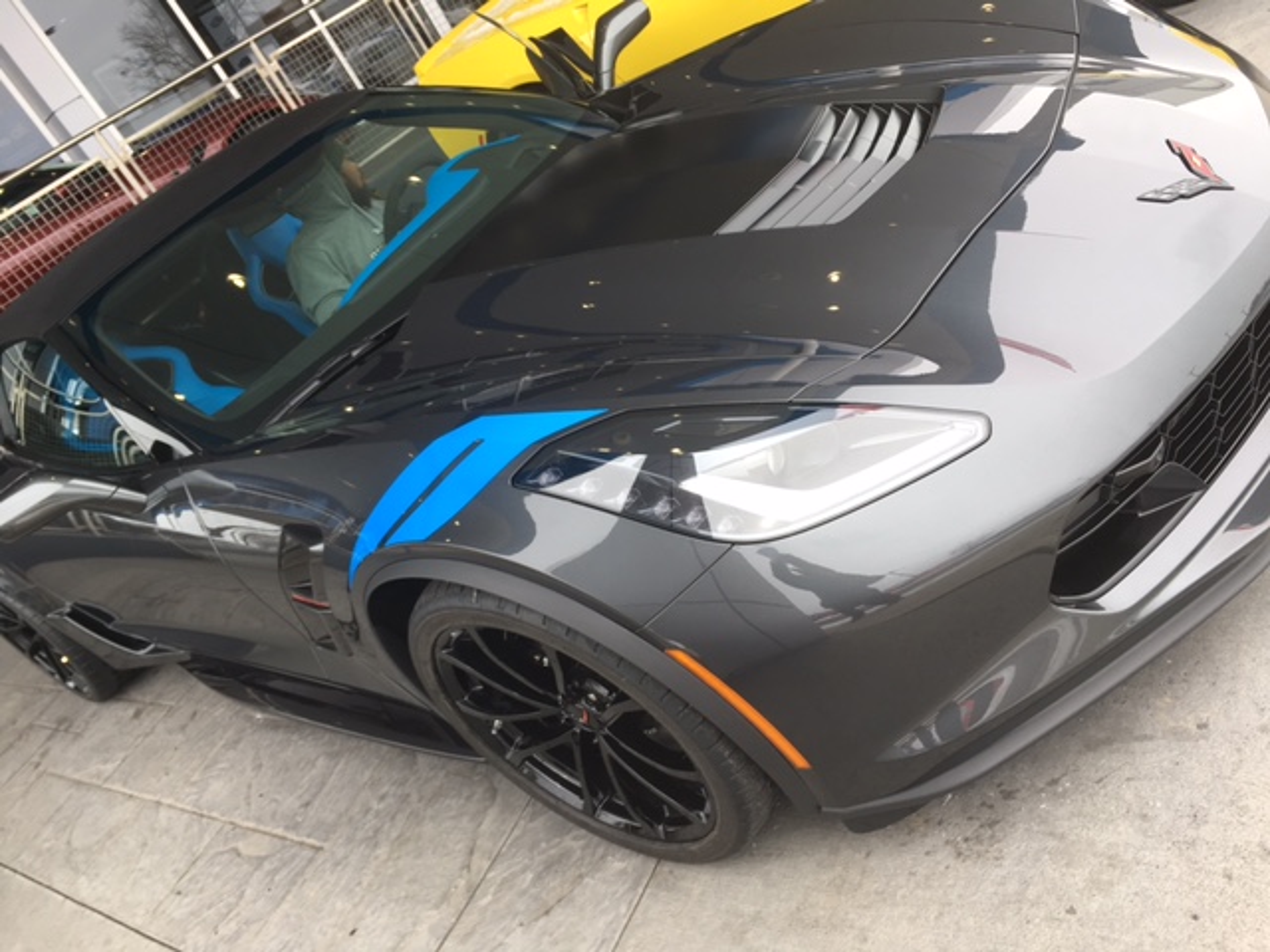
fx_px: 1064
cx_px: 635
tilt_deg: -24.8
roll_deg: +33.2
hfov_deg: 61.7
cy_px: 476
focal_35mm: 29
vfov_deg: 48.2
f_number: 2.2
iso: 25
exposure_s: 1/183
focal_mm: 4.15
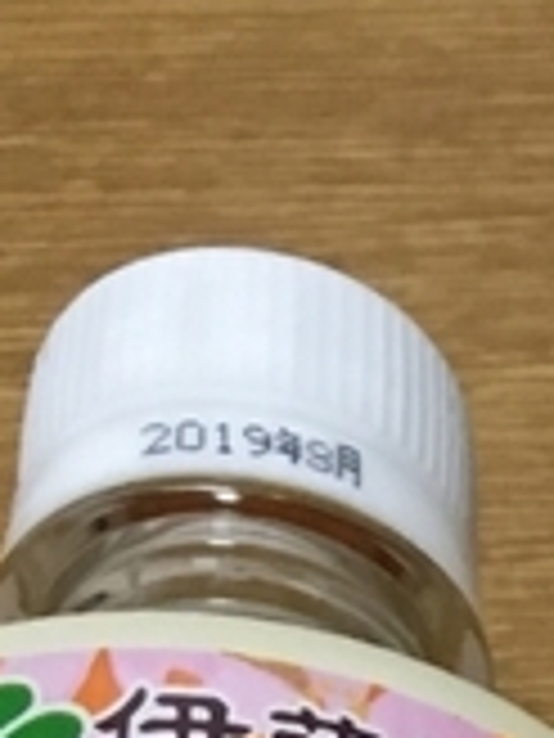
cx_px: 1054
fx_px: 3862
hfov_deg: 7.9
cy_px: 2174
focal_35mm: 181
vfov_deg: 9.0
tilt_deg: -70.7
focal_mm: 4.15
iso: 200
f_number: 2.2
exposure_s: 1/17
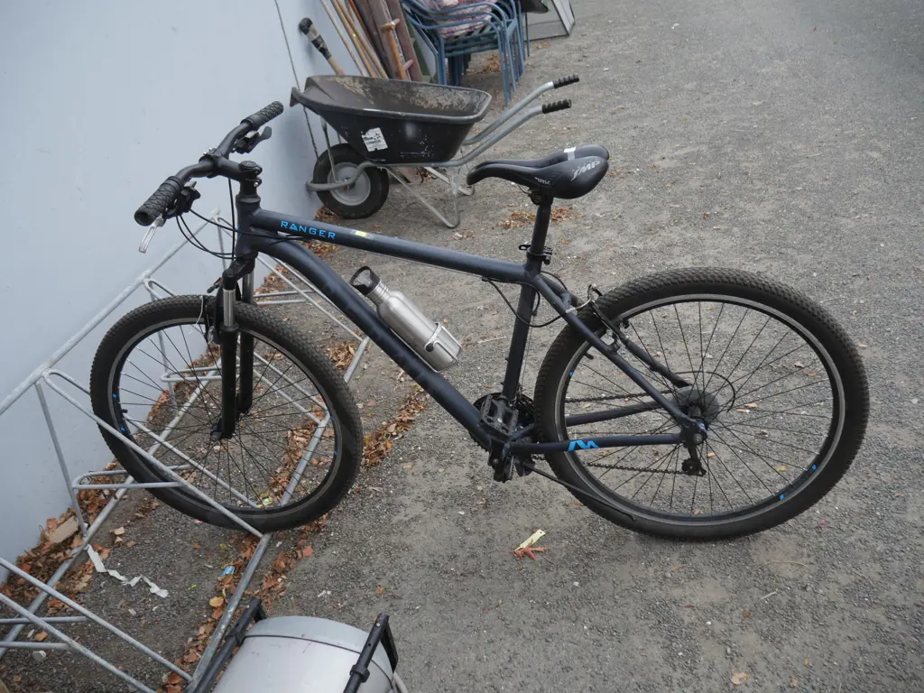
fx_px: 801
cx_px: 462
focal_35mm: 30
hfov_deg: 60.0
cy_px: 346
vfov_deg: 46.8
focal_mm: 15
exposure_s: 1/60
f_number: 3.6
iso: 250
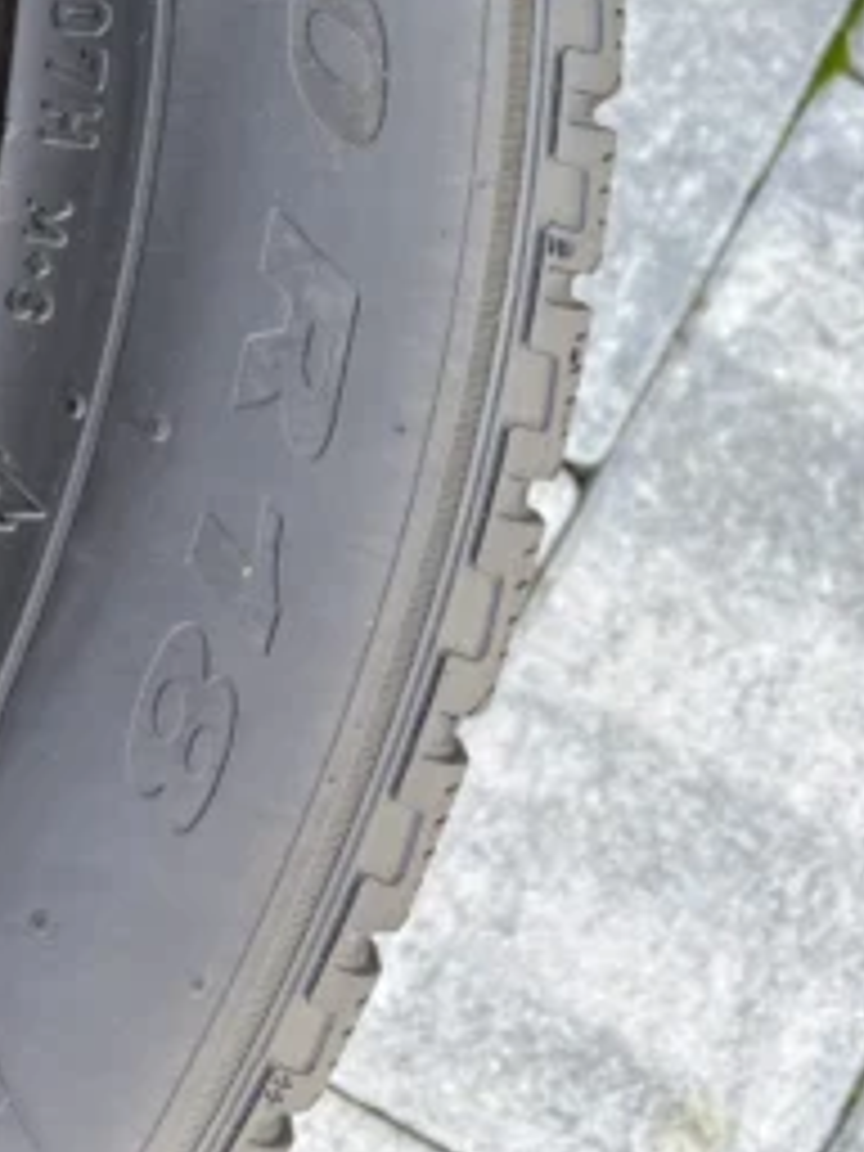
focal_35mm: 61
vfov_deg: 28.7
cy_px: -117
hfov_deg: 23.6
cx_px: 135
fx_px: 2030
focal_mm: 5.96
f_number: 1.6
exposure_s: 1/196
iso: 40
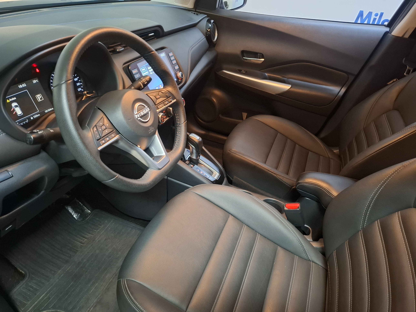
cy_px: 156
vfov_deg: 58.9
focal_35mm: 23
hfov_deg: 73.9
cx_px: 208
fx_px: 276
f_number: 1.8
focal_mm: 5.54
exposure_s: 1/24
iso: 800
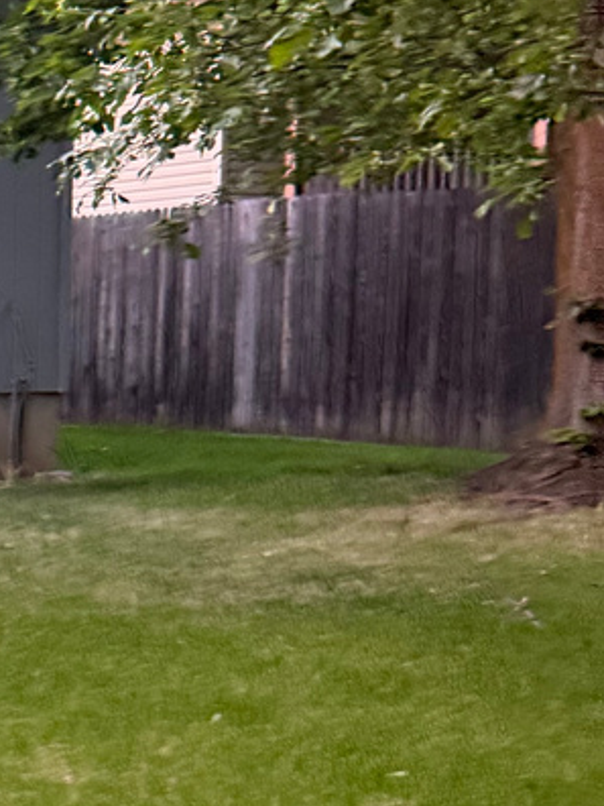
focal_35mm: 93
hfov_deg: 13.8
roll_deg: -0.6
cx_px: -563
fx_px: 2164
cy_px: 570
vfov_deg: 21.0
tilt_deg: -5.0
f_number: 1.78
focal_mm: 6.76
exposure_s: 1/60
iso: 500
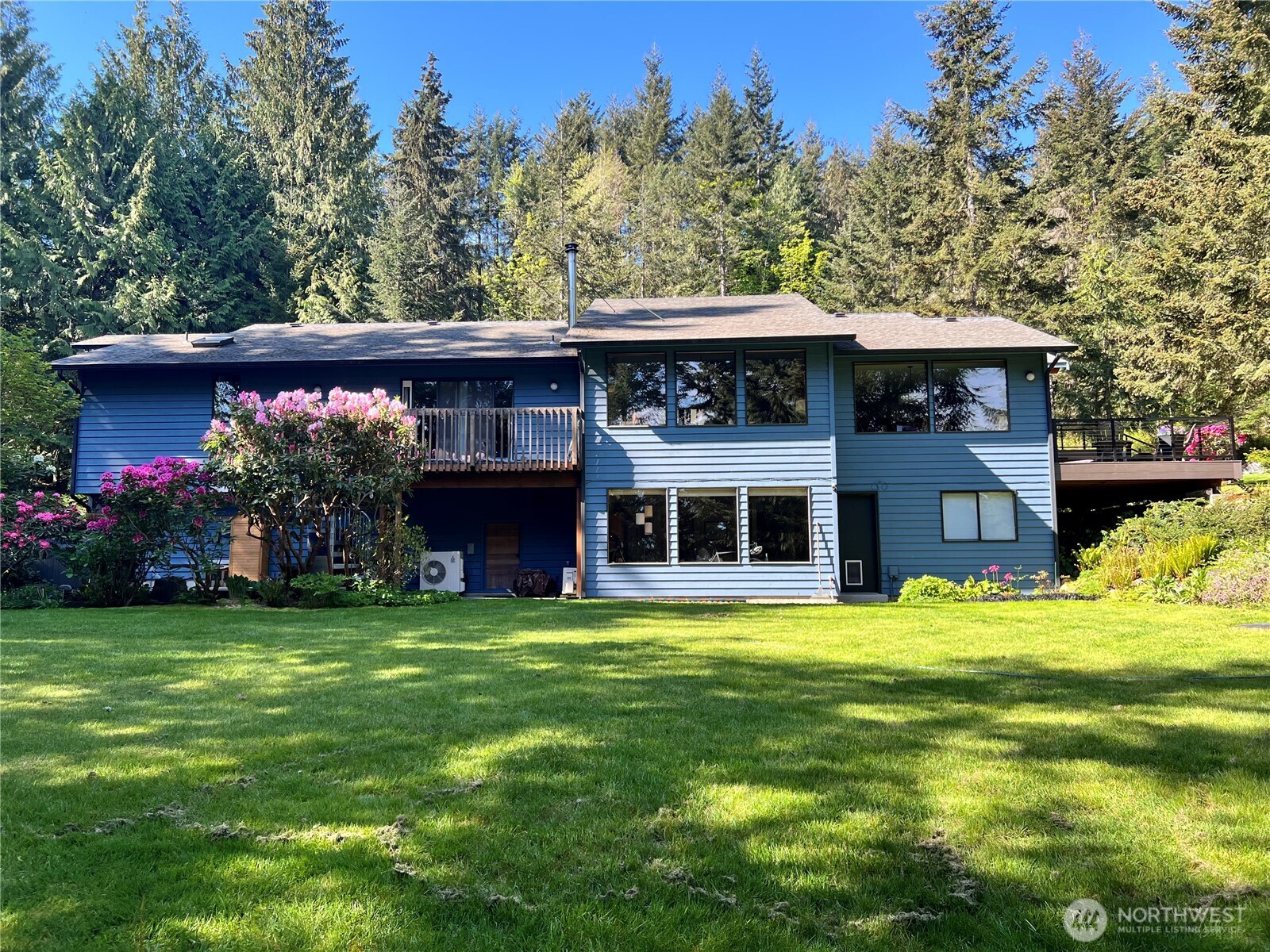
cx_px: 635
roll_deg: +0.6
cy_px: 476
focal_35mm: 26
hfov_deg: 67.3
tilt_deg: +7.2
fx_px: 954
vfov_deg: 53.1
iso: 50
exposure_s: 1/578
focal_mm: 5.7
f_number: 1.5
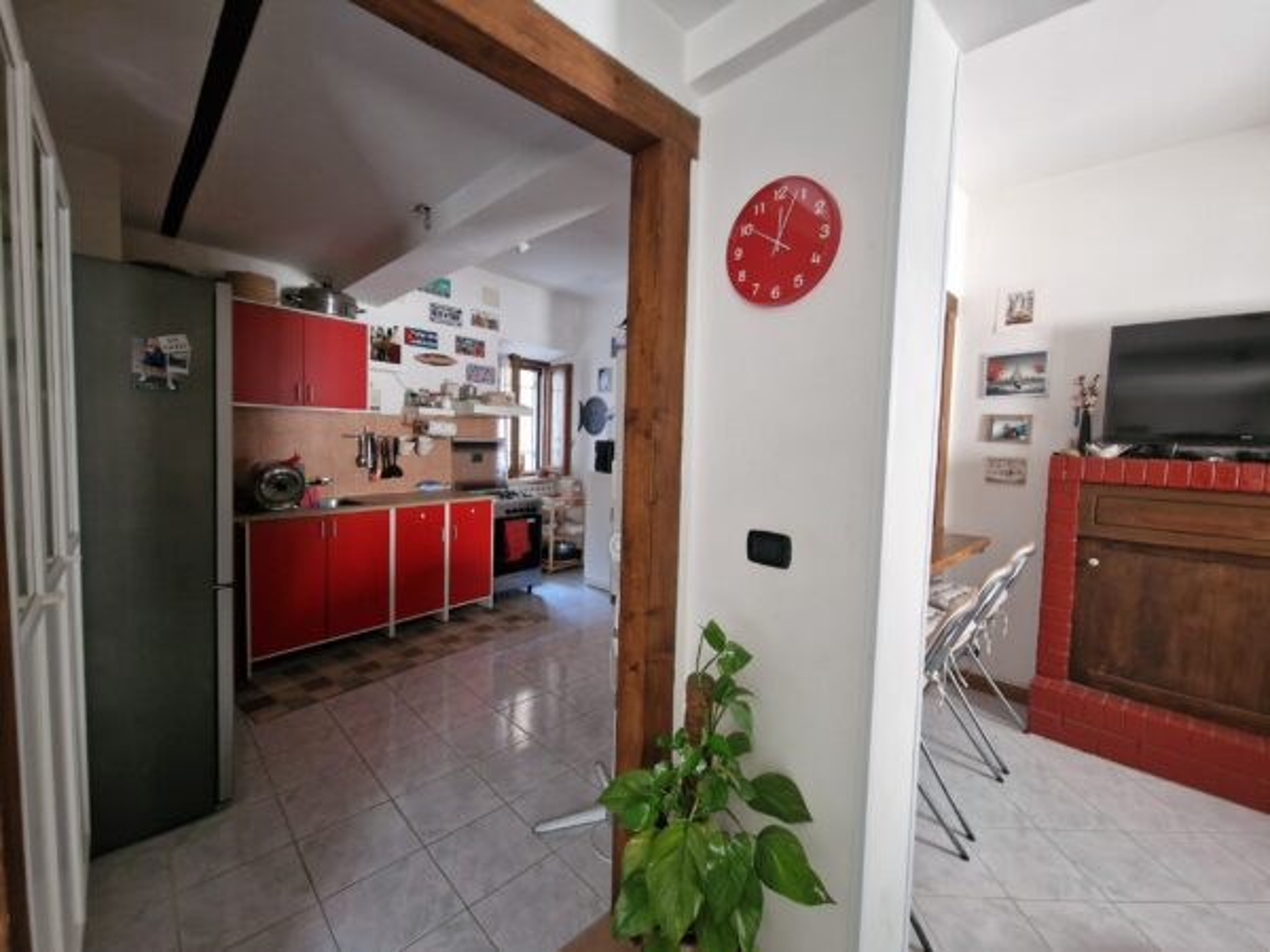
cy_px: 476
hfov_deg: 106.2
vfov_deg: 89.9
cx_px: 635
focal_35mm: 13
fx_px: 477
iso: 500
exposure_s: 1/33
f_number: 2.2
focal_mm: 2.2
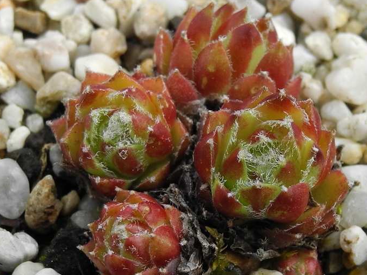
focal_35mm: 33
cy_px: 149
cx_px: 192
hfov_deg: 55.3
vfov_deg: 42.9
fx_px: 350
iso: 100
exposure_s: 1/800
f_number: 2.8
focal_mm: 6
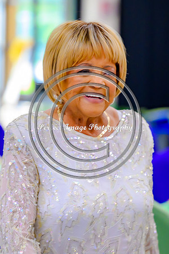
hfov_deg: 7.3
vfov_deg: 11.0
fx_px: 1318
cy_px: 110
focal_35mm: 187
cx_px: 95
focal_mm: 110
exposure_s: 1/200
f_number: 2.8
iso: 2800
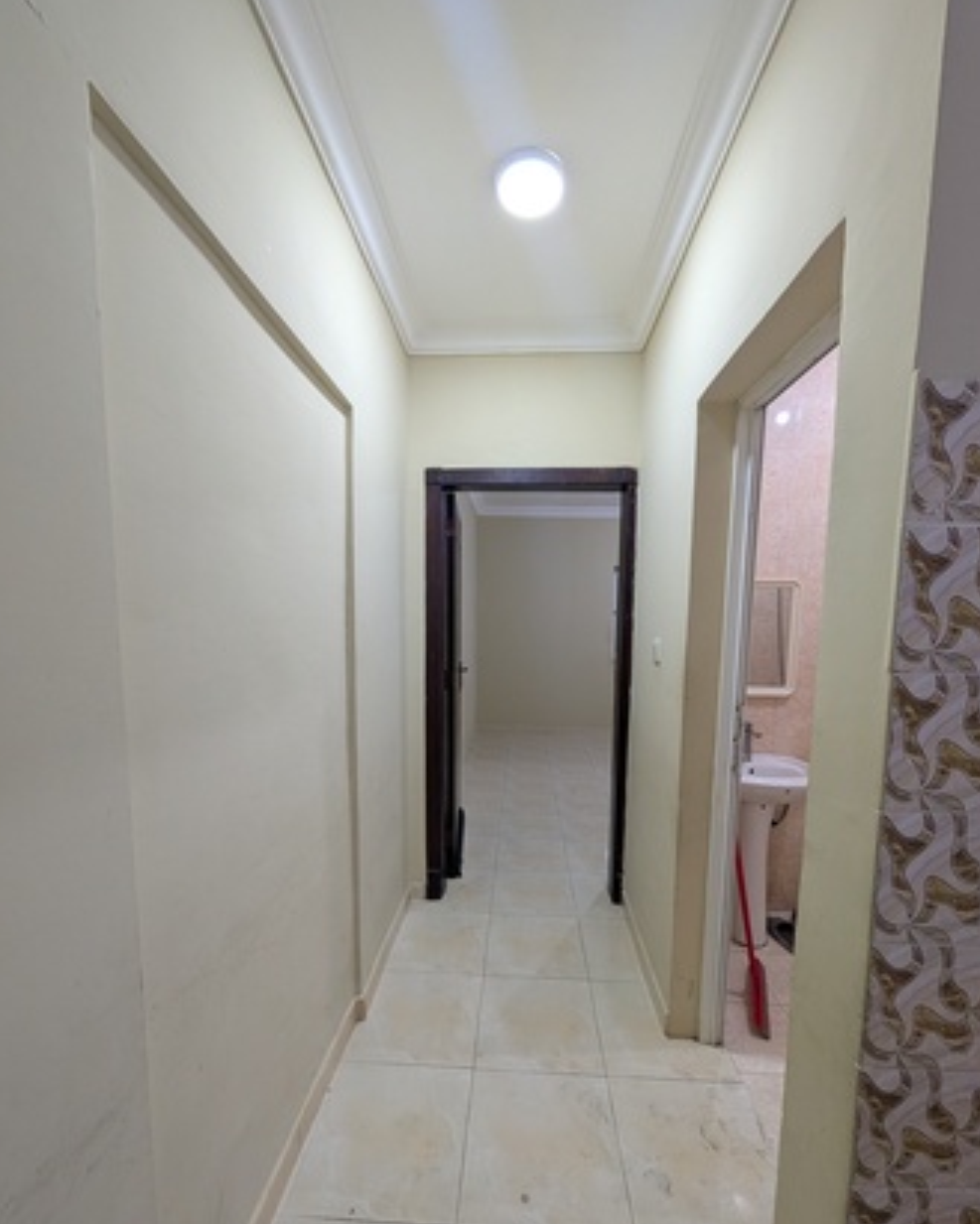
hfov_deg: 92.2
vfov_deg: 104.6
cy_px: 664
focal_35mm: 13
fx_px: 471
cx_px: 499
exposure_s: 1/90.2
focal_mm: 2.02
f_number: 1.7
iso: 176
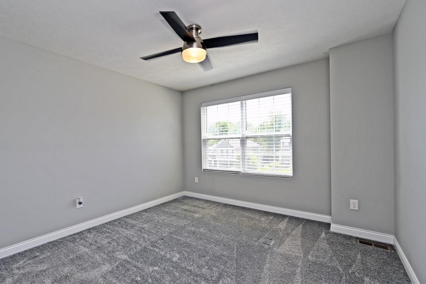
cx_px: 190
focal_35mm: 16
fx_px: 189
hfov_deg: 96.4
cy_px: 146
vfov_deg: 73.7
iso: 160
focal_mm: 14
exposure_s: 1/125
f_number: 5.6
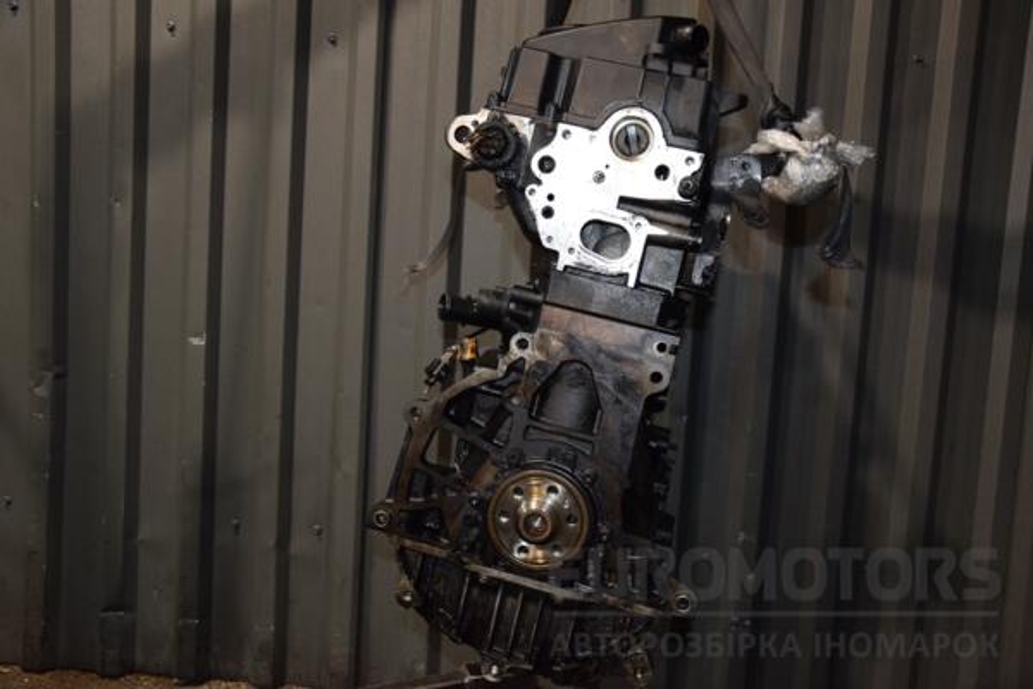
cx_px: 516
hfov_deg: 53.1
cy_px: 344
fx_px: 1033
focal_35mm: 36
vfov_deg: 36.9
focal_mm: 24
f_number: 5
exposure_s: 1/60
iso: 800
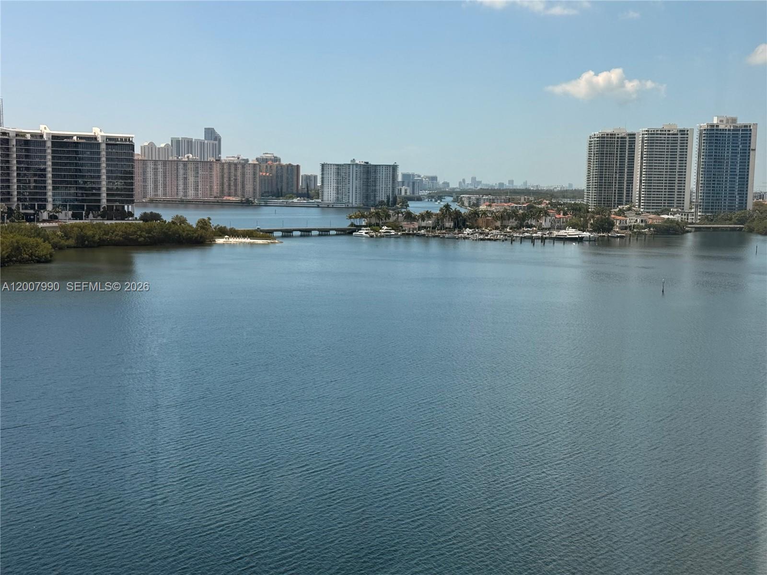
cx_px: 384
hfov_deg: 39.7
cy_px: 288
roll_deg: -1.3
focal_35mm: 48
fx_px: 1064
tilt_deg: -5.5
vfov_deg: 30.3
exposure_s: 1/6536
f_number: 1.78
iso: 100
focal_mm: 6.76
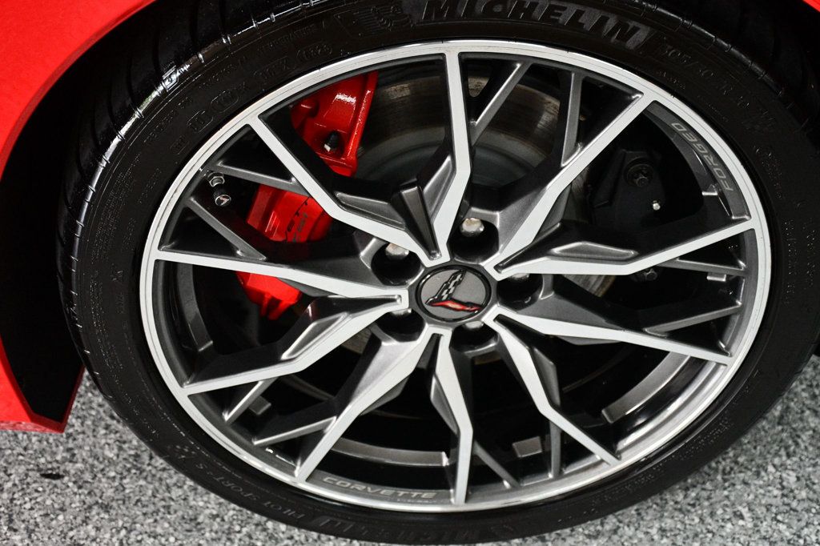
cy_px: 273
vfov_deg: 22.6
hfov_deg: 33.4
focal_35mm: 60
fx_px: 1366
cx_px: 410
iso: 2800
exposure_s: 1/125
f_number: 4.5
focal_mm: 40
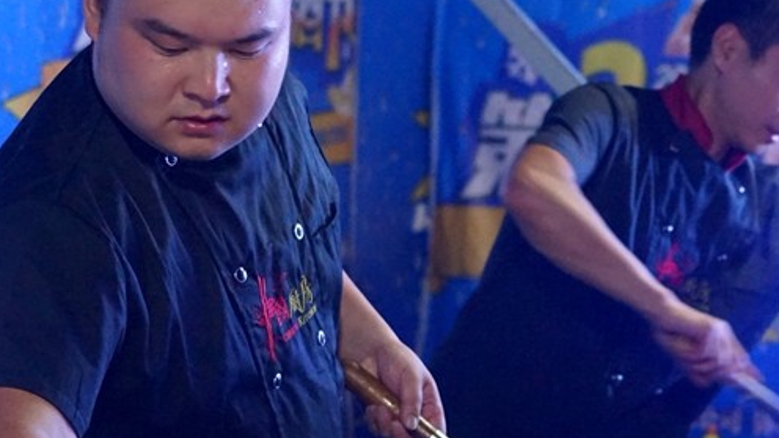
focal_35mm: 119
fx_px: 2458
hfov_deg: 18.0
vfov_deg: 10.2
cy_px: 250
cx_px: 509
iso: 6400
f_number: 5
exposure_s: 1/30
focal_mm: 55
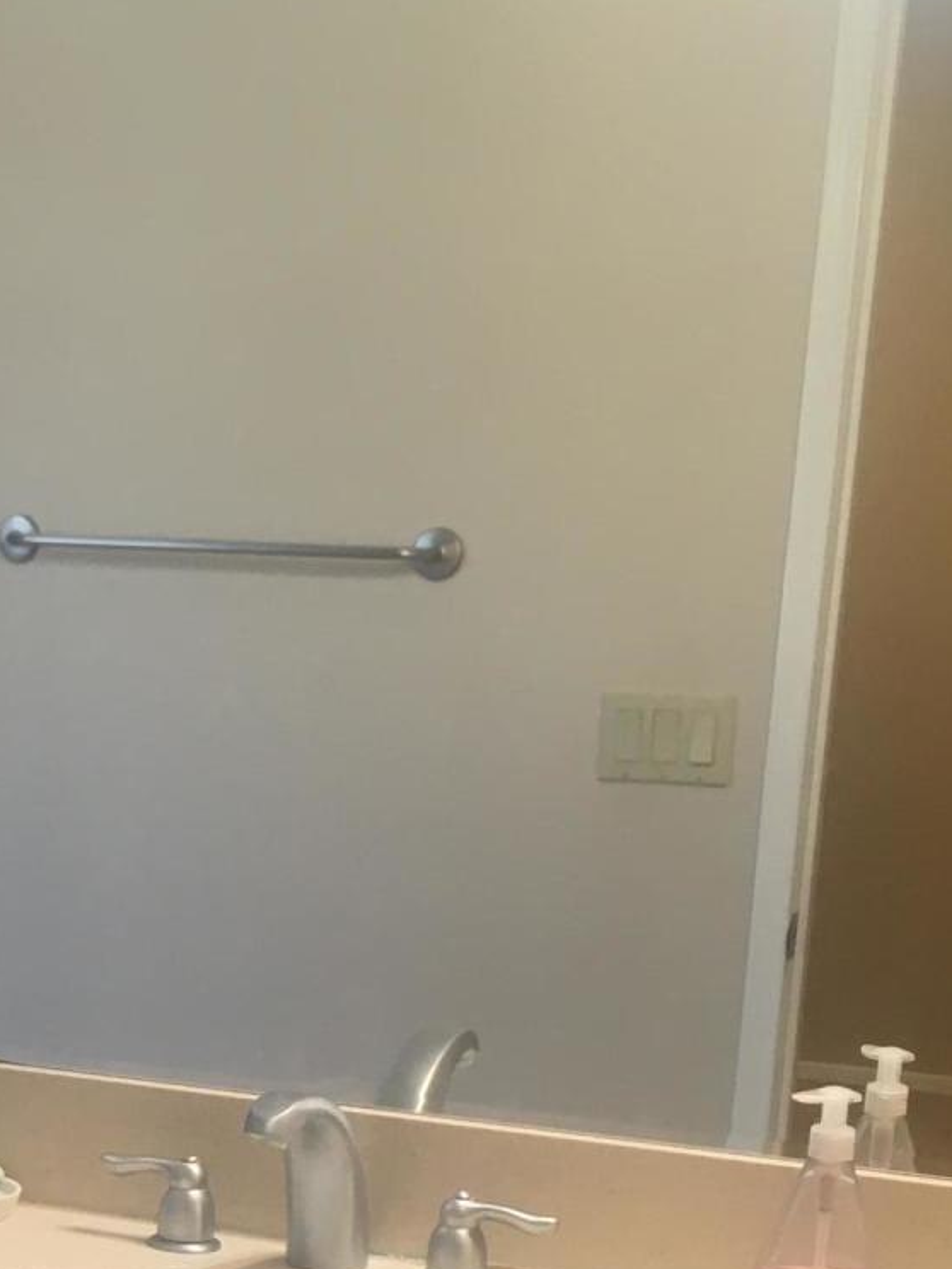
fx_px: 2860
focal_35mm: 78
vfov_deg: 24.1
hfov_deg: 18.1
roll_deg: -0.9
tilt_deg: -12.9
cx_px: -148
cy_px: 1225
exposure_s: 1/30
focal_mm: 4.15
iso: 50
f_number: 2.2
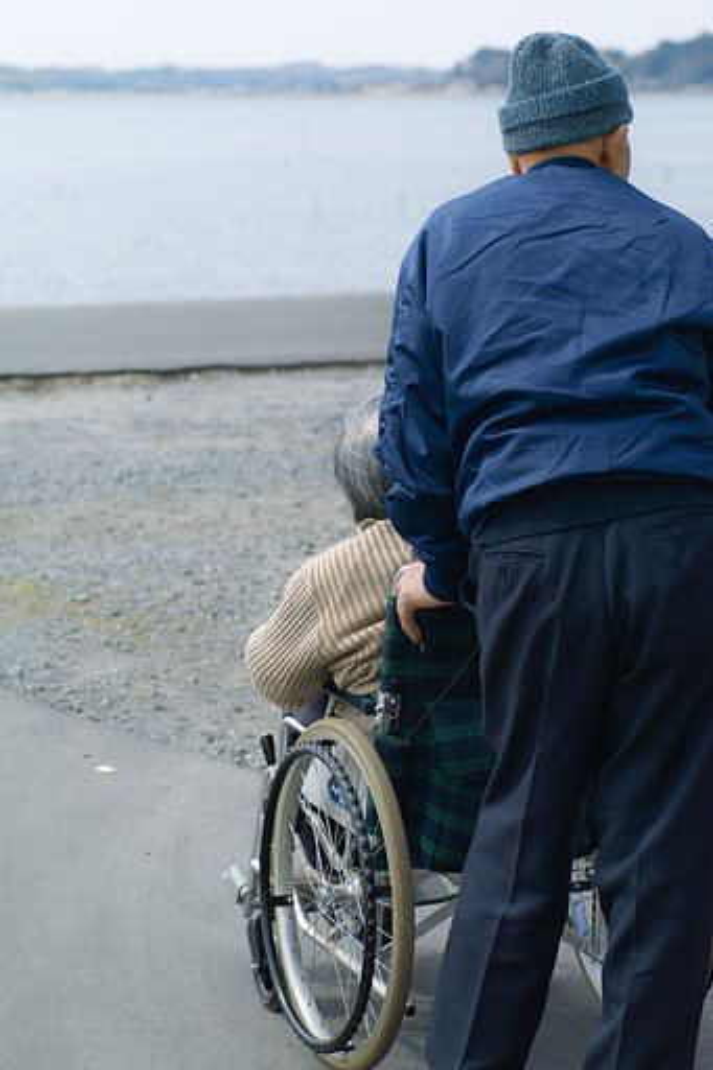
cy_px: 535
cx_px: 356
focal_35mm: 119
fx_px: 3537
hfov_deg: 11.5
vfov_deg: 17.2
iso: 200
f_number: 4.5
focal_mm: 70
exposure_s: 1/800
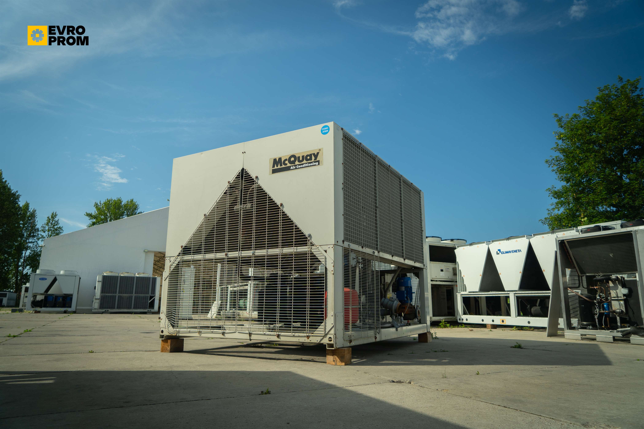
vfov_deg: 53.1
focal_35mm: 24
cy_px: 214
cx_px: 322
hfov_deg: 73.7
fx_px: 429
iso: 100
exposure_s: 1/320
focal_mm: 24
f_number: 4
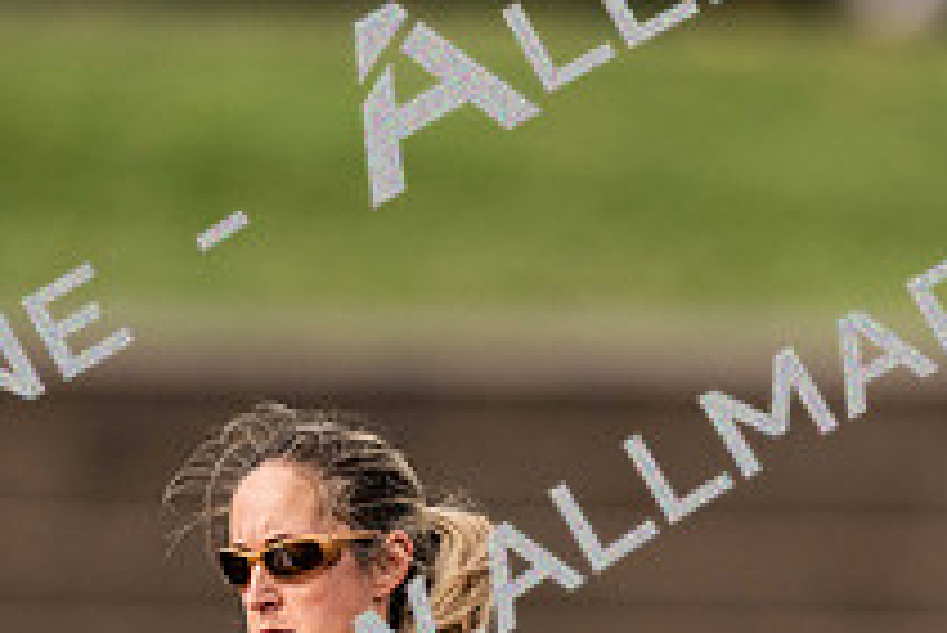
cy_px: 864
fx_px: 43353
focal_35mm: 1647
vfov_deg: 0.8
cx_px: 601
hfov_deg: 1.3
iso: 720
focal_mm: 600
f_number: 4
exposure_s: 1/2500
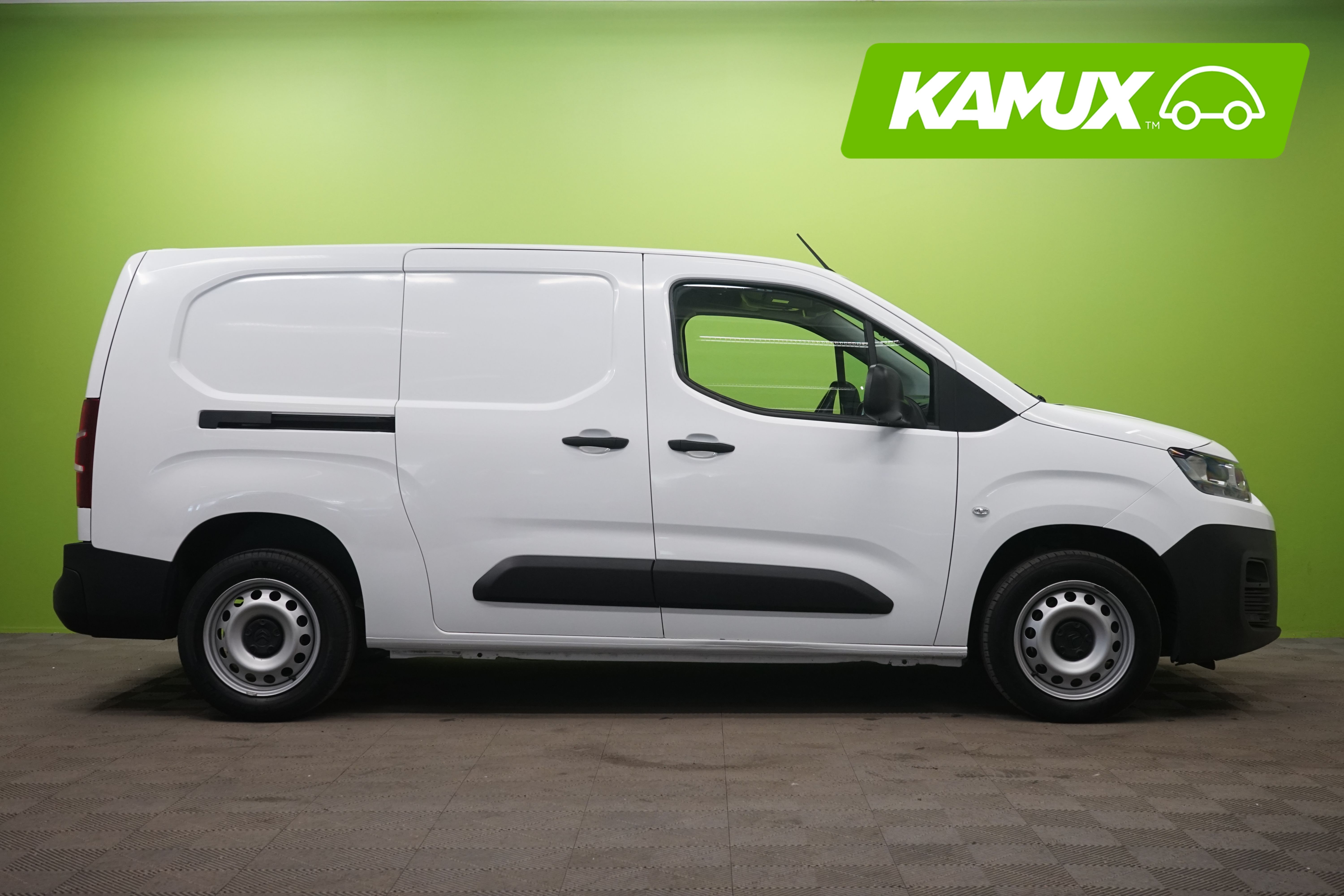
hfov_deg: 46.4
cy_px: 448
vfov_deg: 31.9
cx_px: 672
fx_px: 1568
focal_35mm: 42
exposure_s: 1/30
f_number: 7.1
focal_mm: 42
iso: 1250
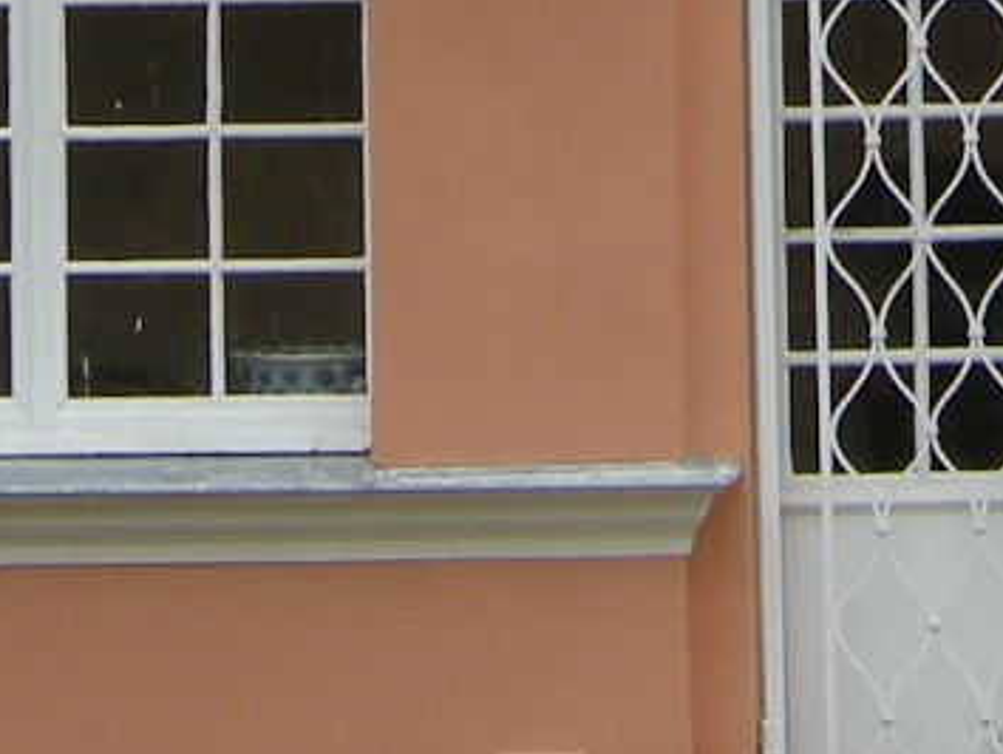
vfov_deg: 5.5
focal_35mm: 256
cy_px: -1287
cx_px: 1122
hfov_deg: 7.7
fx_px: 7423
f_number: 3.4
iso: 64
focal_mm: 7.5
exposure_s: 1/64.5
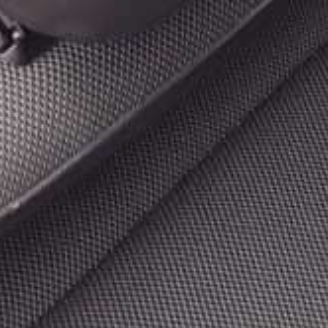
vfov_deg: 7.7
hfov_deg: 8.5
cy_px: -553
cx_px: 178
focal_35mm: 205
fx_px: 2198
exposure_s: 1/100
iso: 125
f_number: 1.8
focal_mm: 6.7
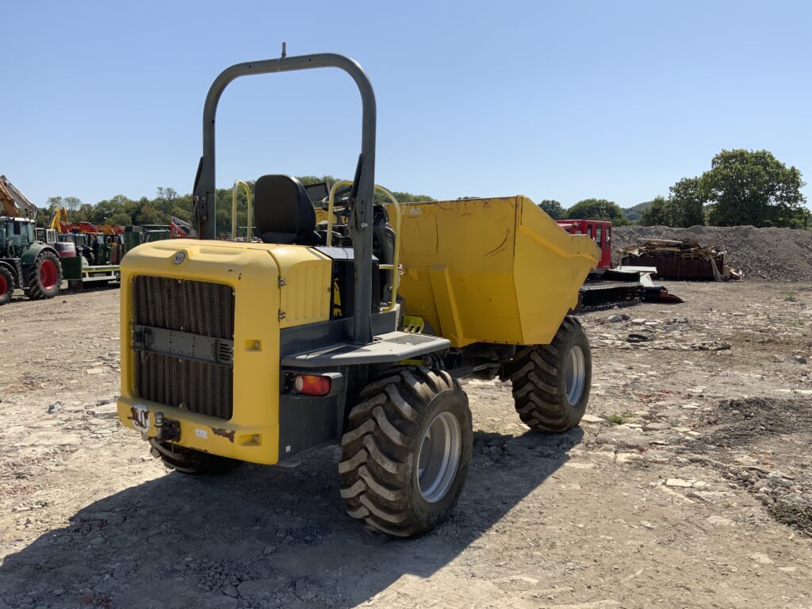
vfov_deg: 48.2
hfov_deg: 61.7
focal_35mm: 29
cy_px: 304
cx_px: 406
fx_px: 680
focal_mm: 3
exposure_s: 1/2959
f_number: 1.8
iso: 20
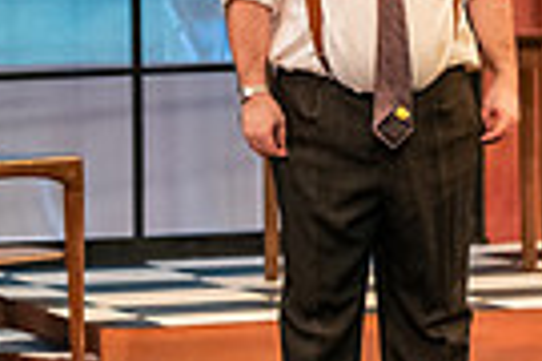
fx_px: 6790
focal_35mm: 451
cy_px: -82
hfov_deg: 4.5
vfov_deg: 3.0
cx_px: 1036
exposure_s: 1/200
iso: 2500
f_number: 3.2
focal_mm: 105
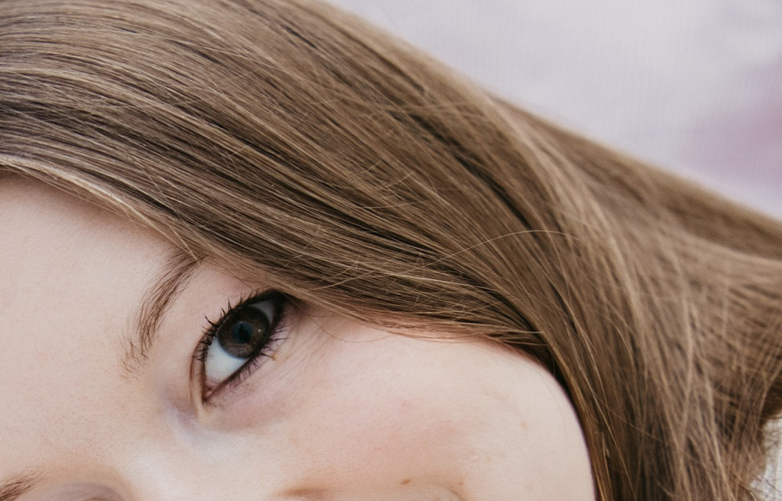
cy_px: 583
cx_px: -28
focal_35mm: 94
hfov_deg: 21.1
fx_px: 2018
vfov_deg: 13.8
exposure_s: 1/160
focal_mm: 28
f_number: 3.2
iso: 320
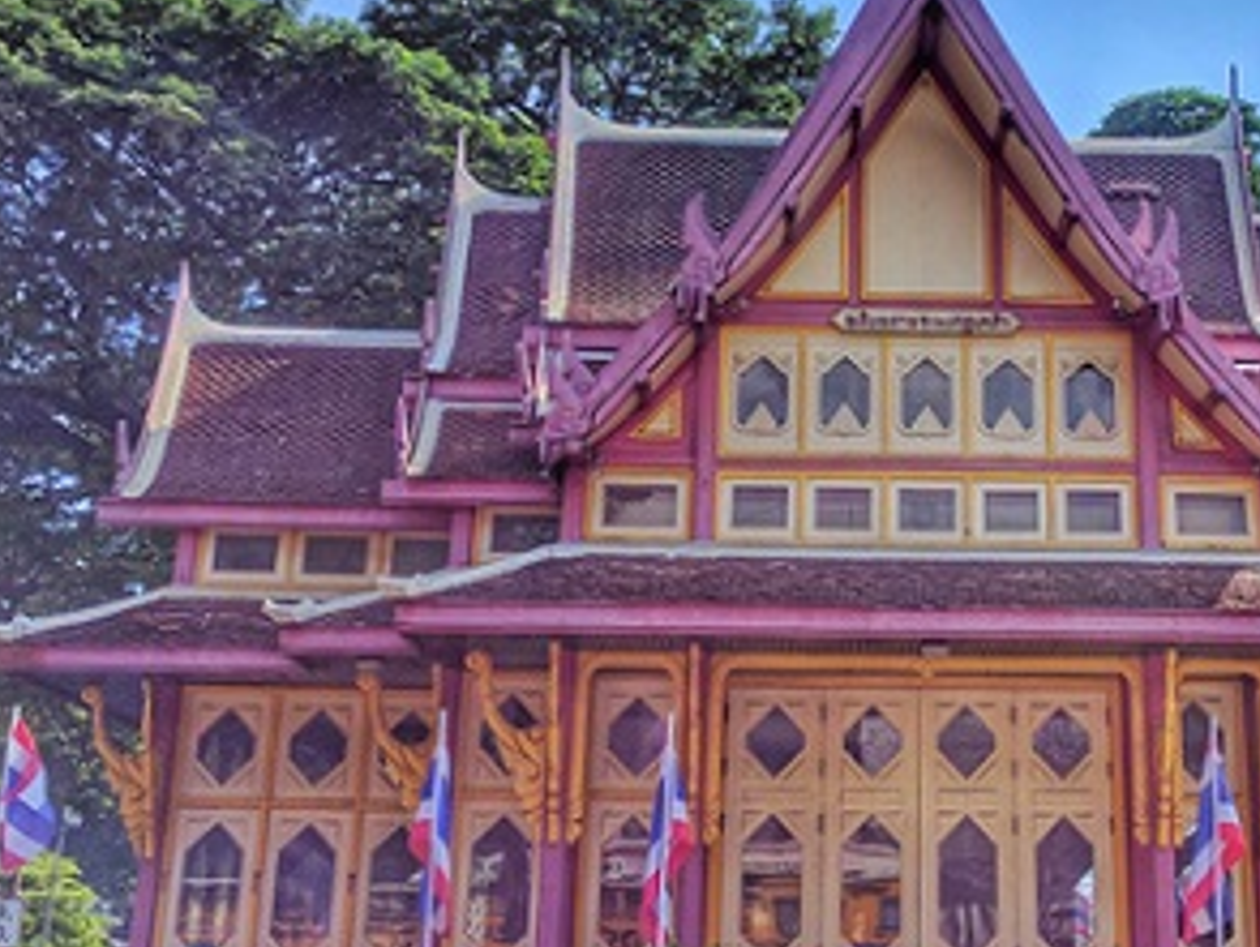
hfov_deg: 35.5
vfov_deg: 27.5
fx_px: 1931
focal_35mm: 53
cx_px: 917
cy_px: 364
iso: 60
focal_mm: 4.67
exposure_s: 1/5848
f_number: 2
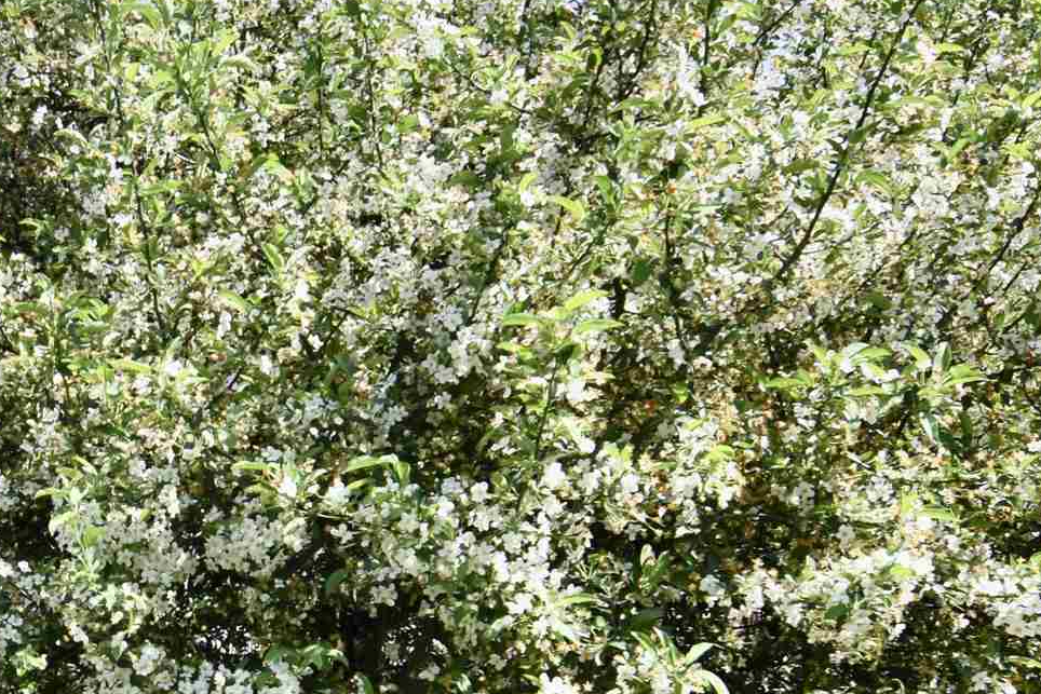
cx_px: 54
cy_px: 694
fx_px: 1521
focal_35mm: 53
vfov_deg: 24.5
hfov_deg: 35.0
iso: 200
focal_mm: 11
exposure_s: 1/320
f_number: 9
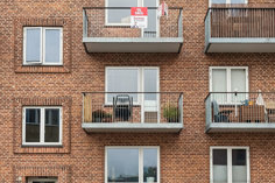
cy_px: 9
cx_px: 167
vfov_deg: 21.6
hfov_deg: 32.8
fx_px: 466
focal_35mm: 61
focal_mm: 18
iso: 160
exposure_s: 1/125
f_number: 6.7
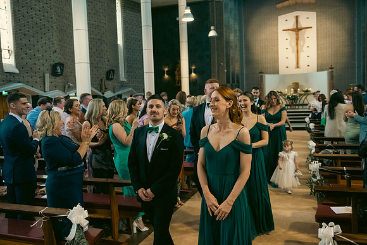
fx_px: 326
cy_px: 122
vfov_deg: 41.1
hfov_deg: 58.7
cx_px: 184
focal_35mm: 32
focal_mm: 32
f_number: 3.5
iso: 1000
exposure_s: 1/160
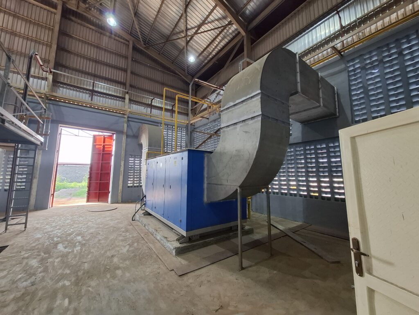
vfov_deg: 89.9
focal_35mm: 13
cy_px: 158
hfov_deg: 106.2
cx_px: 210
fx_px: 157
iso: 125
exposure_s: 1/50
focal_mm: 1.74
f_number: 2.2
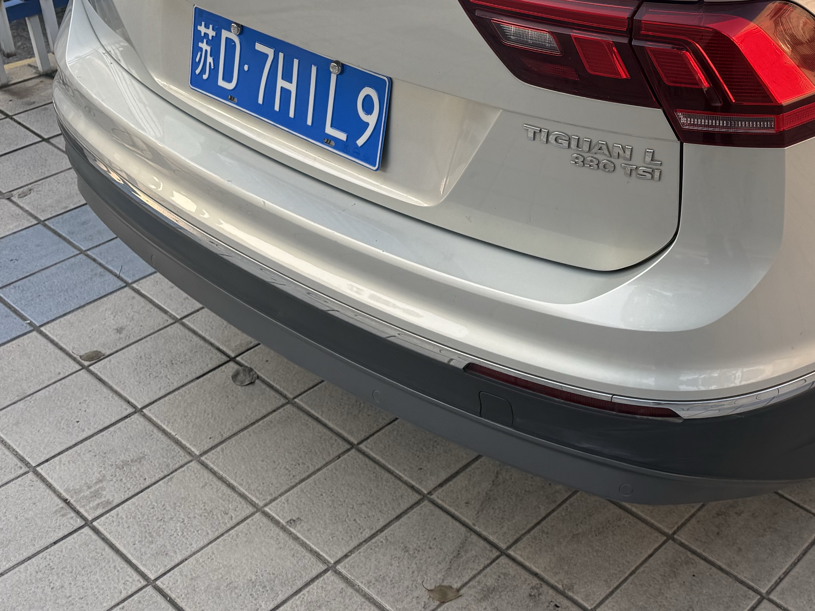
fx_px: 1177
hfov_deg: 35.7
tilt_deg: -24.2
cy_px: 43
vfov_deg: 27.9
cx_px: 745
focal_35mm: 50
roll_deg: -1.9
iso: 80
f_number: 1.78
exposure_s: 1/671
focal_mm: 6.76
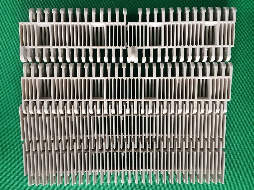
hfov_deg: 60.0
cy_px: 95
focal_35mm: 30
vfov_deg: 46.8
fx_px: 220
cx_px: 127
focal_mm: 4.12
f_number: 2.2
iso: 40
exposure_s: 1/33
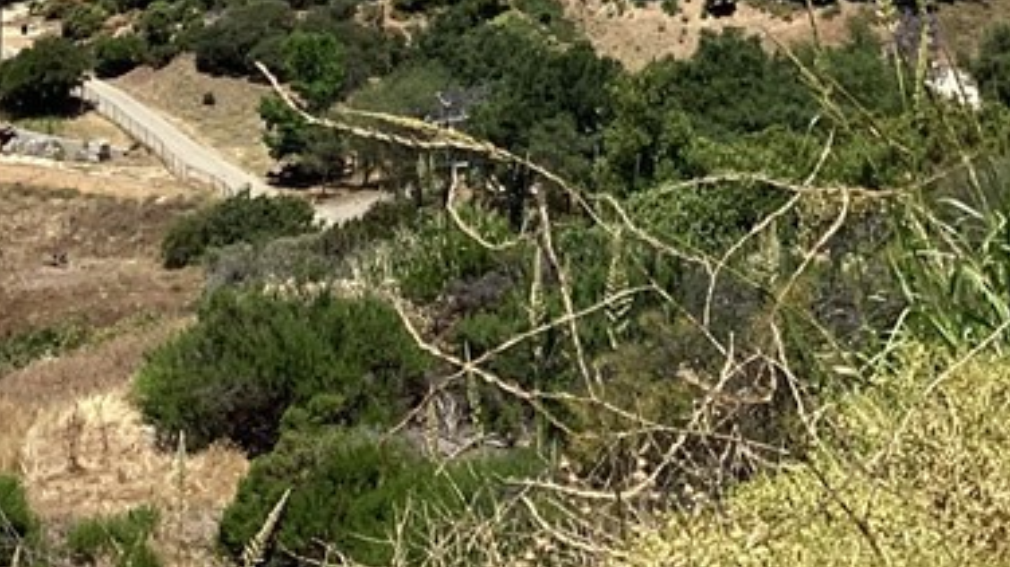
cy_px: -371
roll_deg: -0.1
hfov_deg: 23.2
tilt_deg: +0.0
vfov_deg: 12.3
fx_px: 2462
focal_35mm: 92
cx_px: 465
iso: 25
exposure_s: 1/1631
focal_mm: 3.3
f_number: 2.4
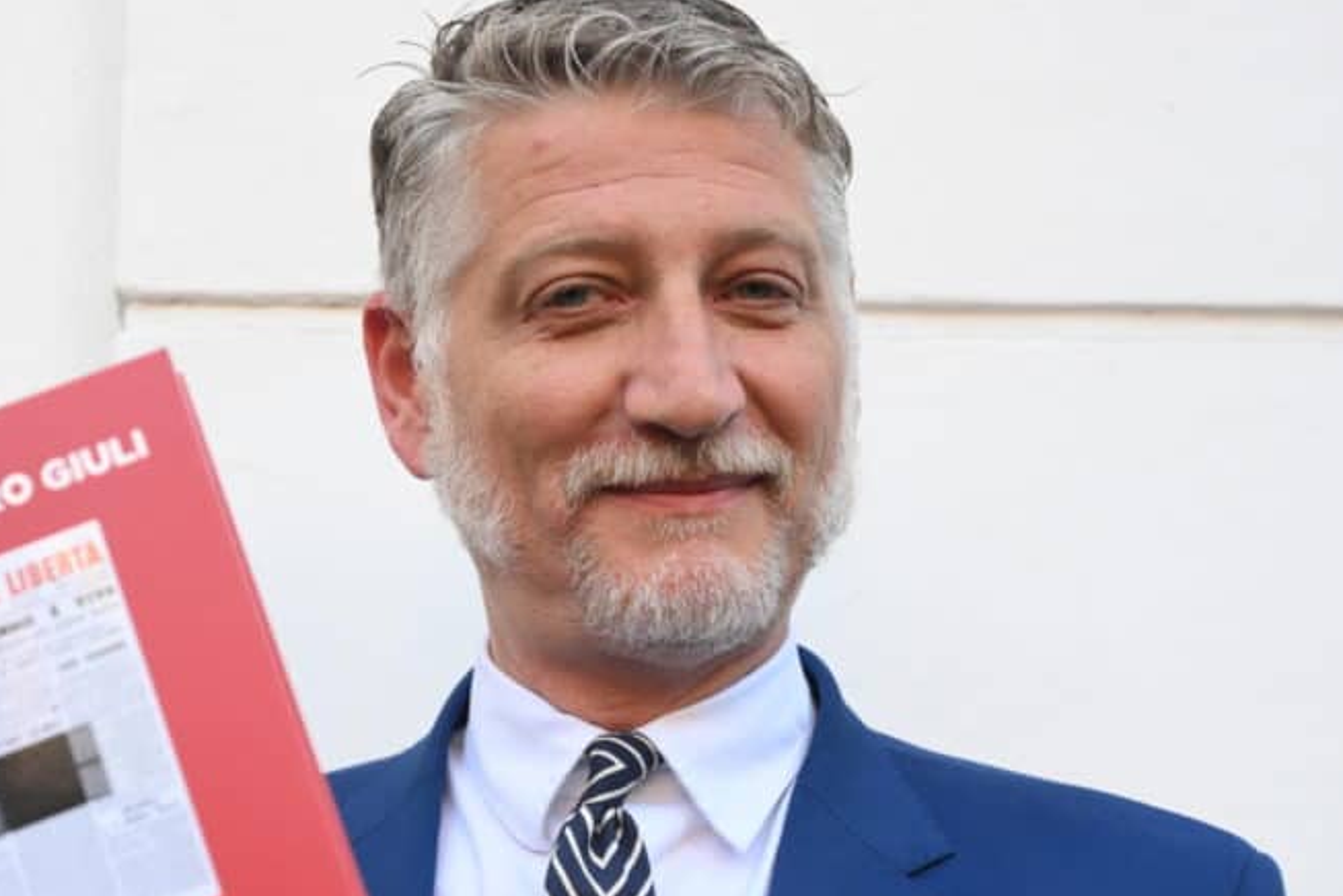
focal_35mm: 69
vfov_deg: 19.7
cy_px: 618
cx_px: 516
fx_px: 2575
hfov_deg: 29.1
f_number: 6.3
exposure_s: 1/200
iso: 1100
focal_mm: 44
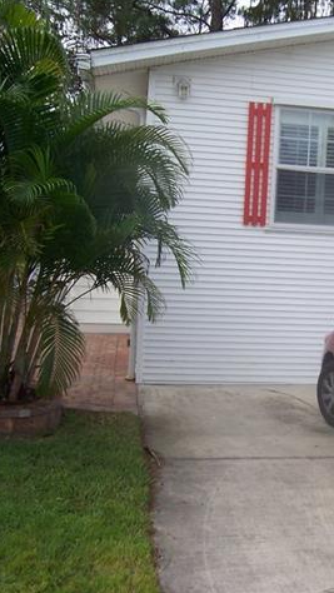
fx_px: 786
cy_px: 295
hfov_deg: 23.4
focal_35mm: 50
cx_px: 295
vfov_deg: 41.3
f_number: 5.6
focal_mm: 5.6
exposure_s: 1/250
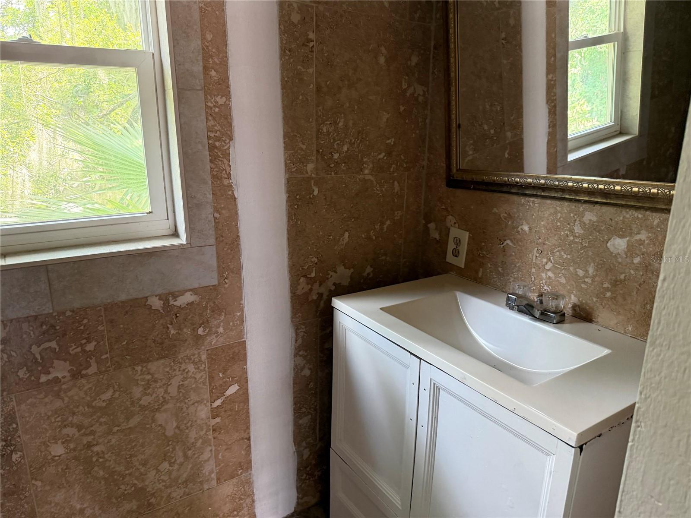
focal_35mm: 24
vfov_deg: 56.8
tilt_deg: -15.6
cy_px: 259
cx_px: 346
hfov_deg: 71.6
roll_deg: +1.1
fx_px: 479
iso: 400
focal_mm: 6.76
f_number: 1.78
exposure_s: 1/60
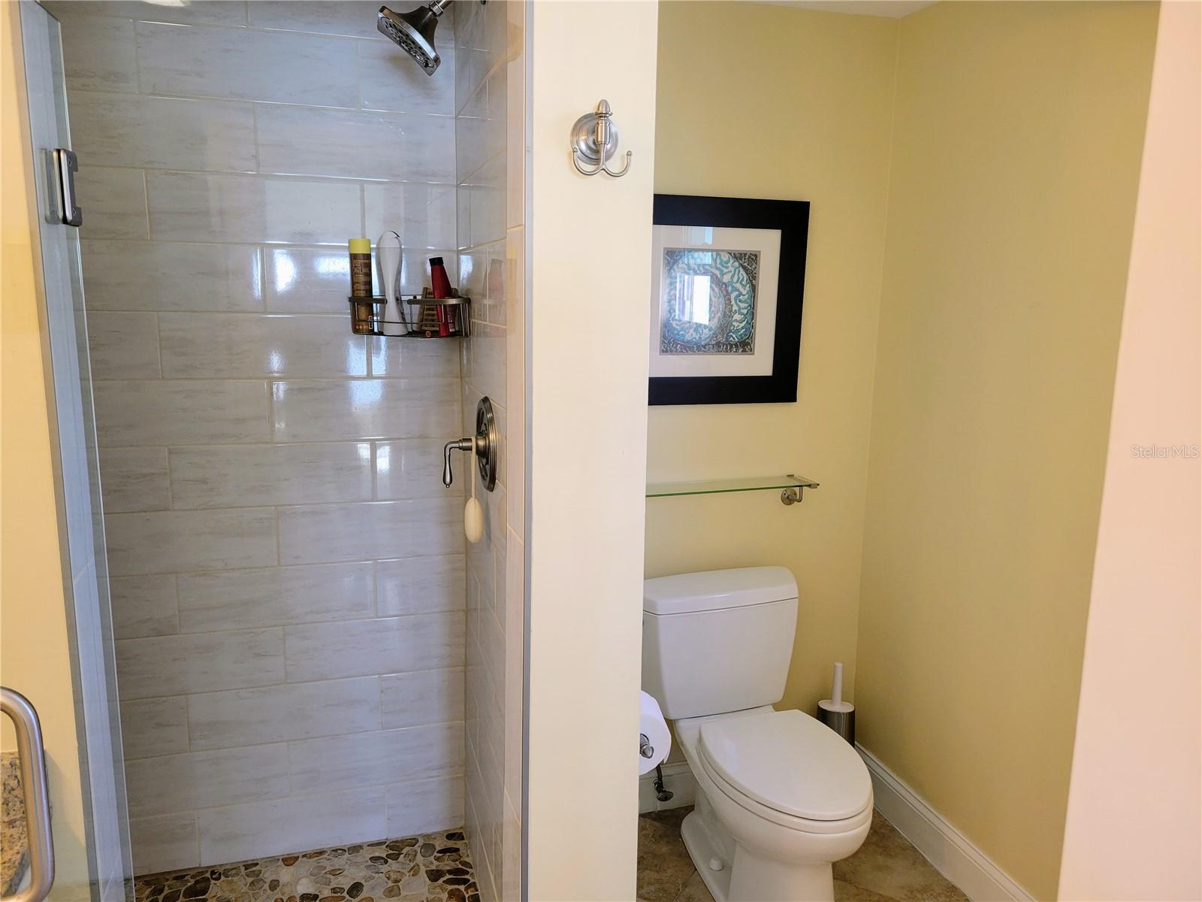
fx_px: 903
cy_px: 451
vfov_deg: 53.1
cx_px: 601
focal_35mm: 26
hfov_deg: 67.3
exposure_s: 1/120
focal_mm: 5.4
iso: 200
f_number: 1.8
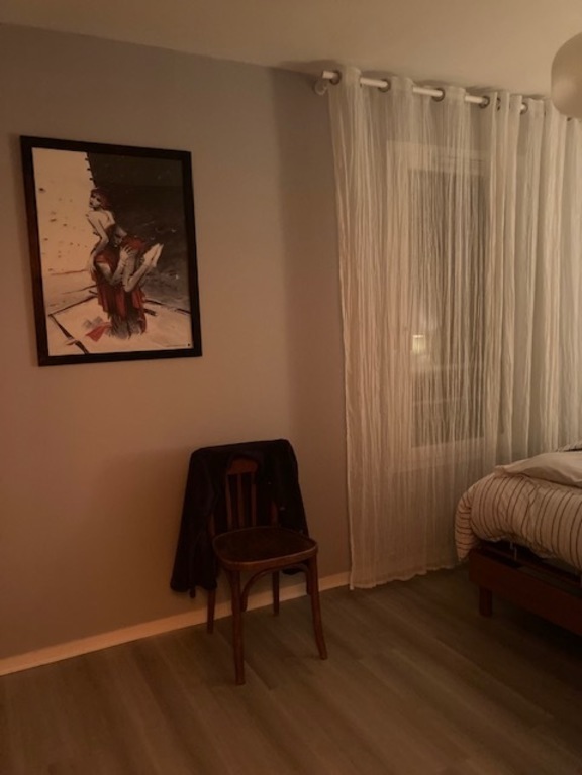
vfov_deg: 63.4
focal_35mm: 28
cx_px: 291
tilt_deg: -5.1
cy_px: 388
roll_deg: +1.5
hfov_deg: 49.7
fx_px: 628
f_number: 1.8
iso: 640
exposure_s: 1/20
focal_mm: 3.99
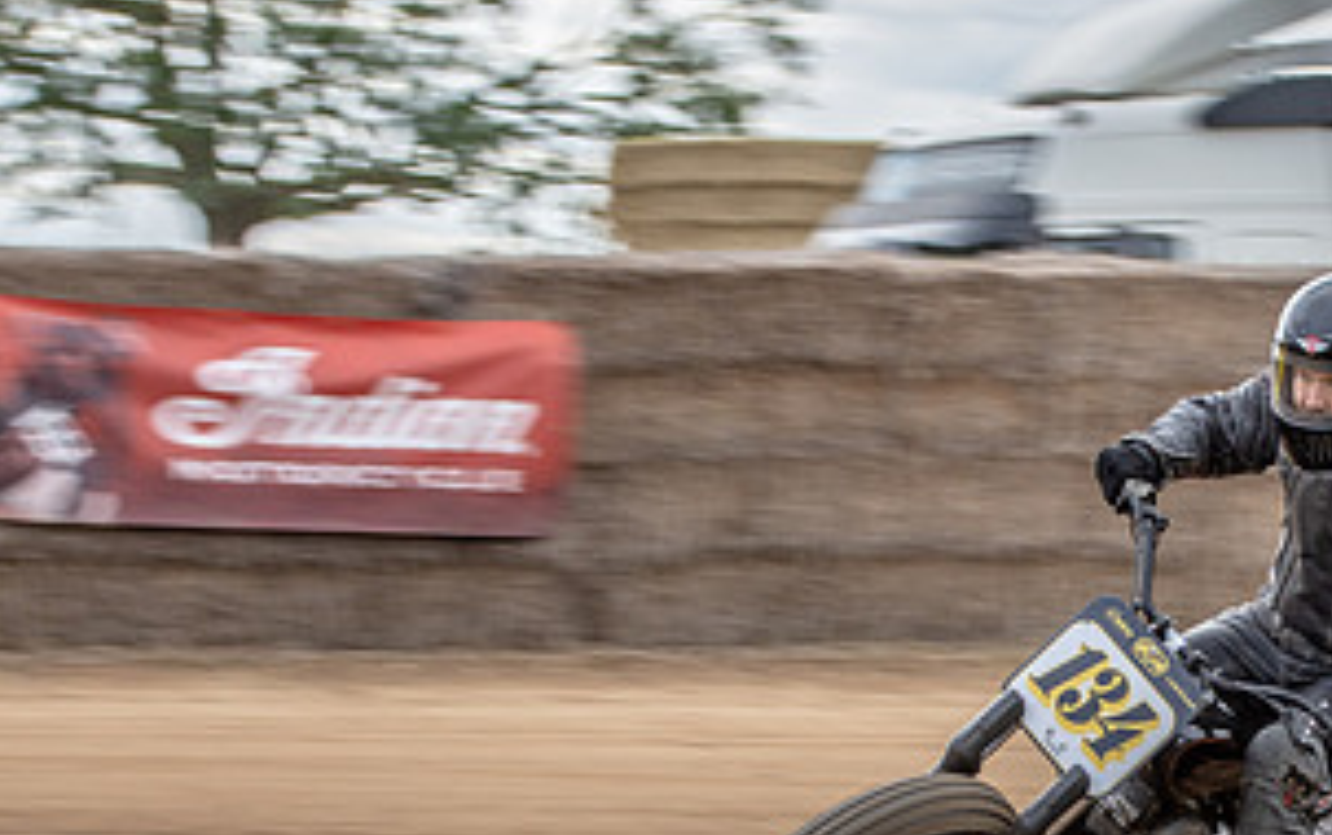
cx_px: 1322
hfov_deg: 9.0
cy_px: 655
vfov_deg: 5.7
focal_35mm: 231
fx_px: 8393
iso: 160
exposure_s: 1/125
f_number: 8
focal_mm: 70
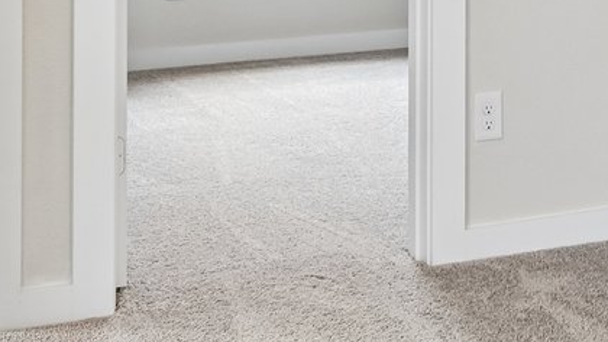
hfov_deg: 21.6
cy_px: -201
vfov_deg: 11.8
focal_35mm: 97
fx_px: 1563
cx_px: 531
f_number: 8
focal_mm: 19
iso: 400
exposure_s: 1/50
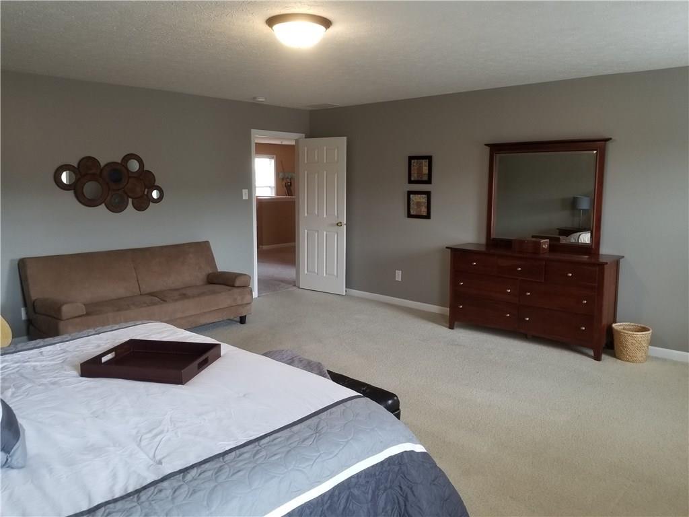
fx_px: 518
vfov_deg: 53.1
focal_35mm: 26
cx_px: 344
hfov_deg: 67.3
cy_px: 258
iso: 80
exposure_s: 1/60
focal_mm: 4.25
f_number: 1.7
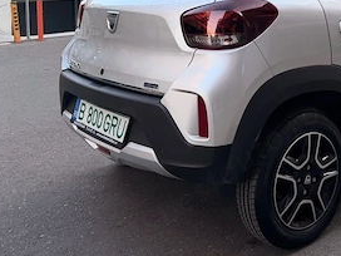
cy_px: -23
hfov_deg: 34.4
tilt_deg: -1.3
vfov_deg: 25.6
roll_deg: +1.3
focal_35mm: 53
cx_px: 300
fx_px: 522
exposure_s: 1/121
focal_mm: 6.76
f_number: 1.78
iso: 100
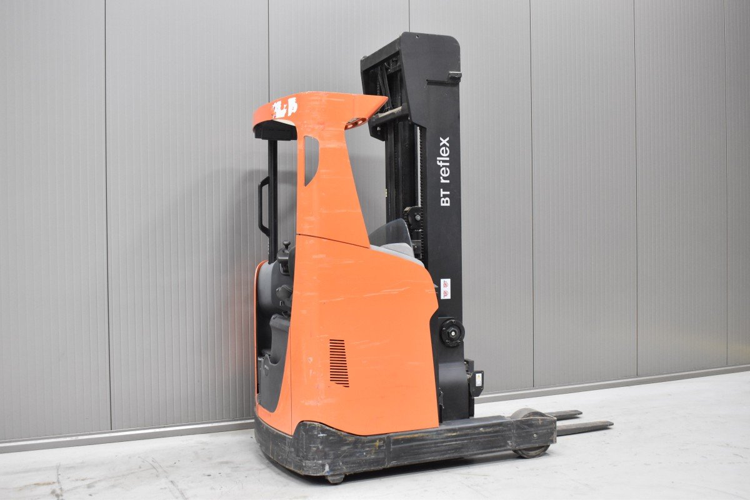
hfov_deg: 53.1
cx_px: 375
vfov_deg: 36.9
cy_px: 250
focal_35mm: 36
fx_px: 750
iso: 1600
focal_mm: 24
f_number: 5
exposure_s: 1/25
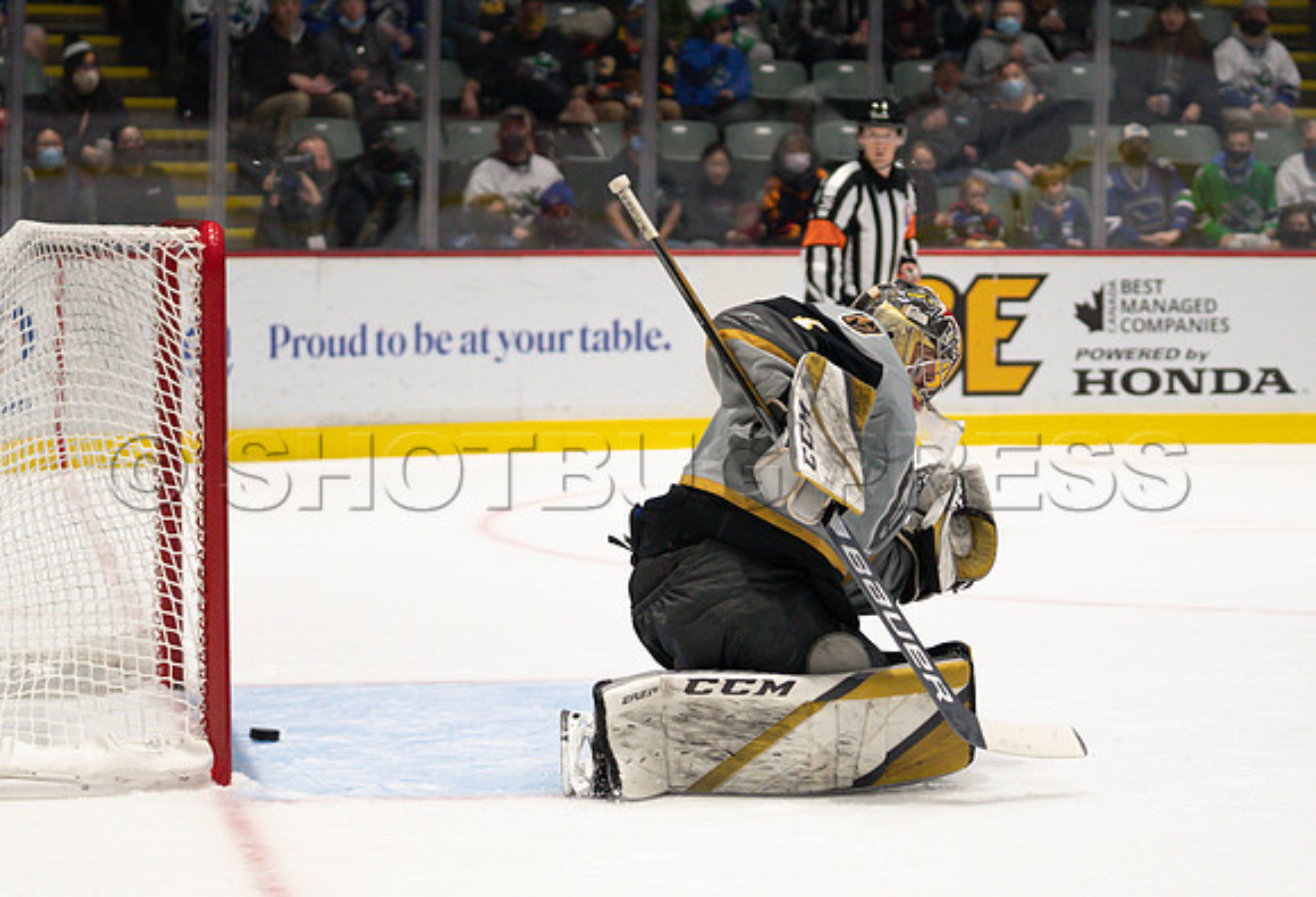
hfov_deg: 17.6
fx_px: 4258
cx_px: 804
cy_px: 354
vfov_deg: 12.0
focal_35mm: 116
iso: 2000
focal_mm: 70
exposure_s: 1/1000
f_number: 2.8
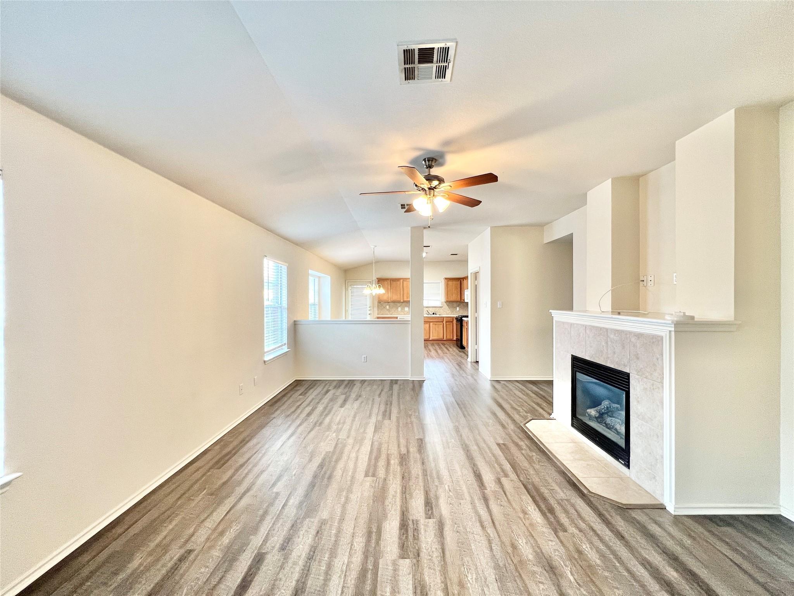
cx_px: 397
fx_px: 298
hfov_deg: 106.2
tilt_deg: -0.2
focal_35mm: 13
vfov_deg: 89.9
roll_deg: -0.3
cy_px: 298
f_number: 1.8
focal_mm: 1.57
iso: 160
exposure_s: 1/60
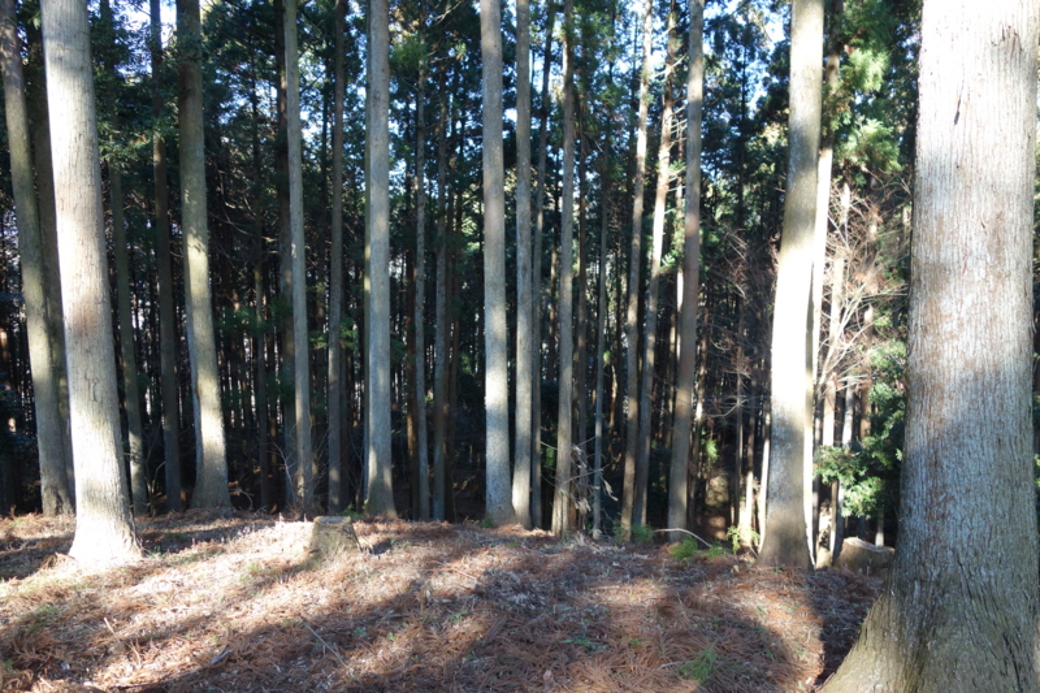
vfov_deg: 46.4
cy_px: 346
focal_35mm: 28
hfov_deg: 65.5
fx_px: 809
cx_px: 520
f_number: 2.8
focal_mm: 10.4
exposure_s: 1/250
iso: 320
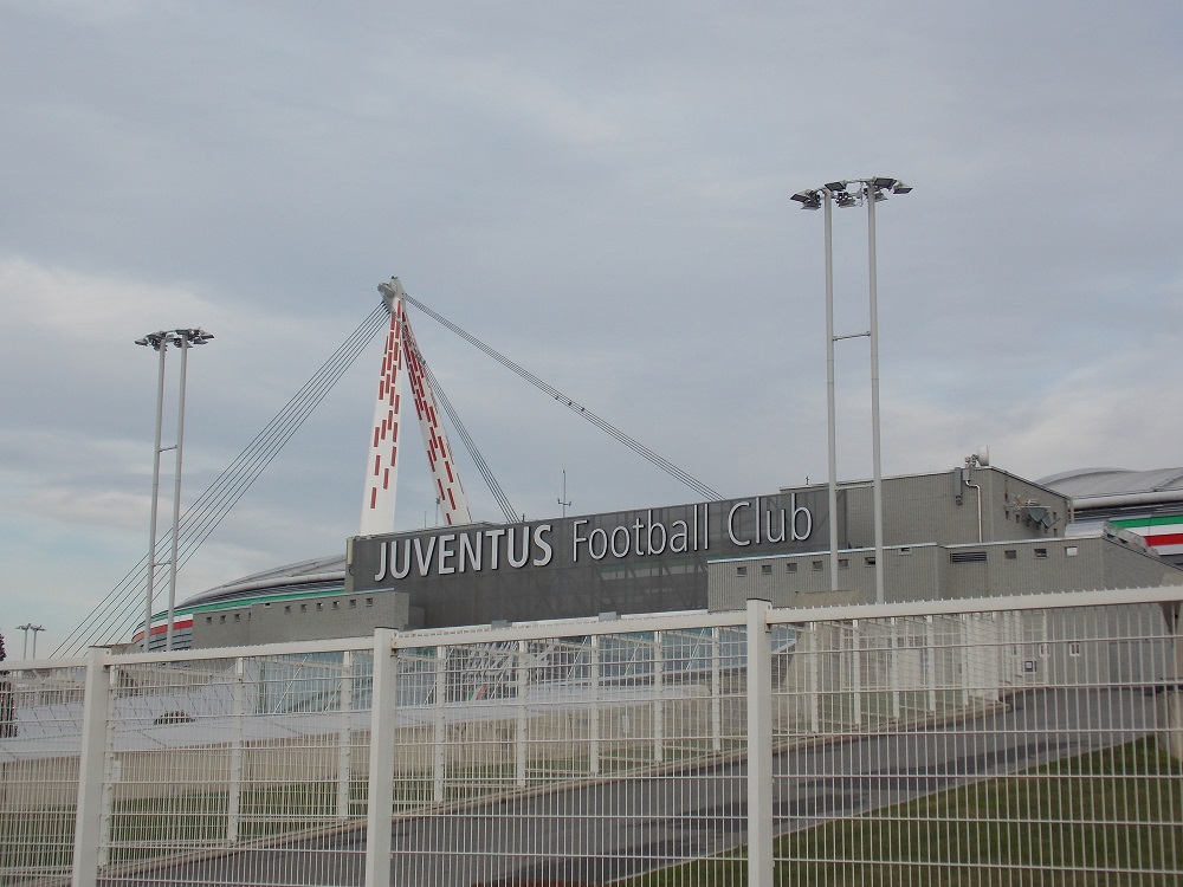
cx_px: 592
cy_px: 444
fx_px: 1777
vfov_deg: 28.0
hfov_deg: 36.8
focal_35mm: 52
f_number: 3.9
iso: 80
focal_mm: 9.3
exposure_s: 1/320
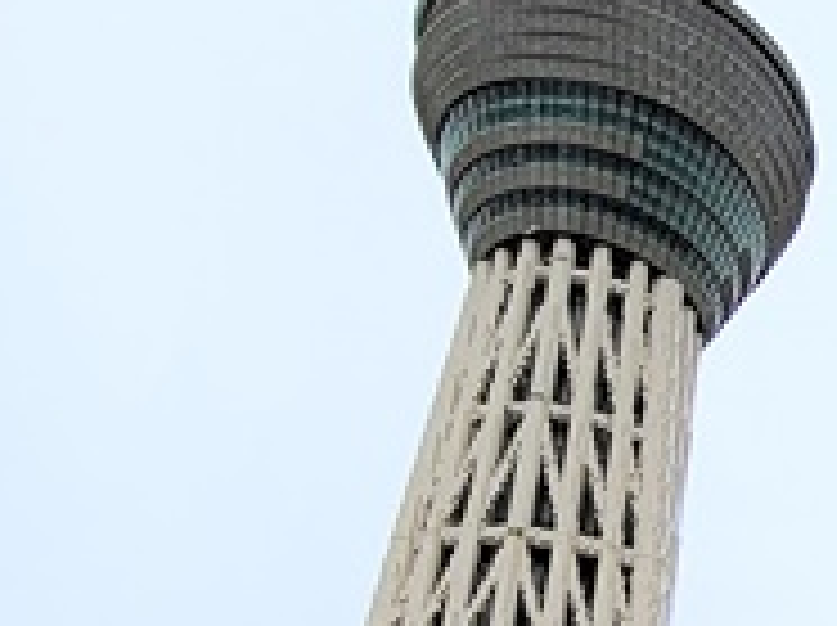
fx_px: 1690
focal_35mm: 70
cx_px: 1305
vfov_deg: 17.5
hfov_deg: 22.2
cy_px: 1090
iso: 50
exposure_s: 1/732
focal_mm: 2.2
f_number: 2.2
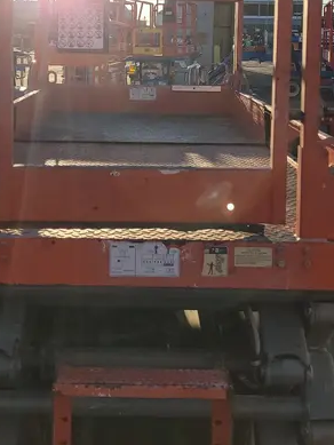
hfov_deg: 29.6
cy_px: 78
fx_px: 630
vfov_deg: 37.3
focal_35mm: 49
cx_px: 137
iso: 40
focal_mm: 5.4
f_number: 1.8
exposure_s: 1/2116
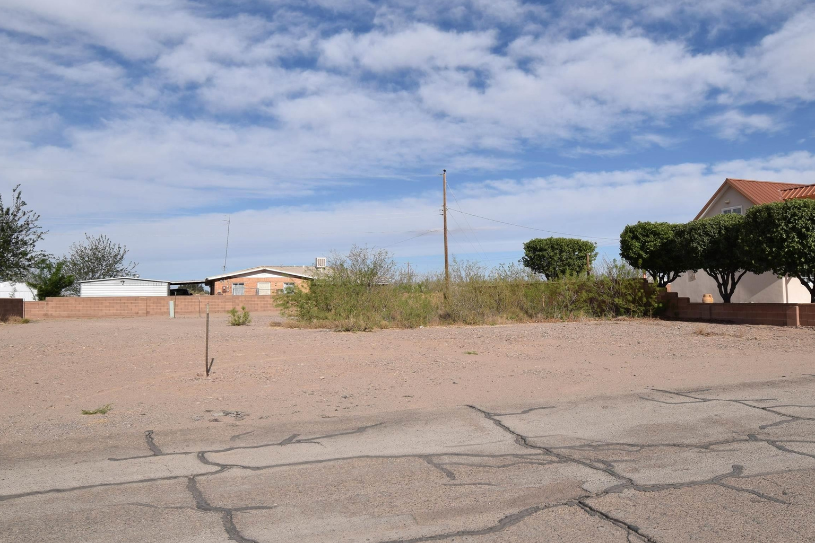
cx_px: 444
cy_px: 260
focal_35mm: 28
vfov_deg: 46.4
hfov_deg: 65.4
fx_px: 634
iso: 100
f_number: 9
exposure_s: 1/320
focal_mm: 14
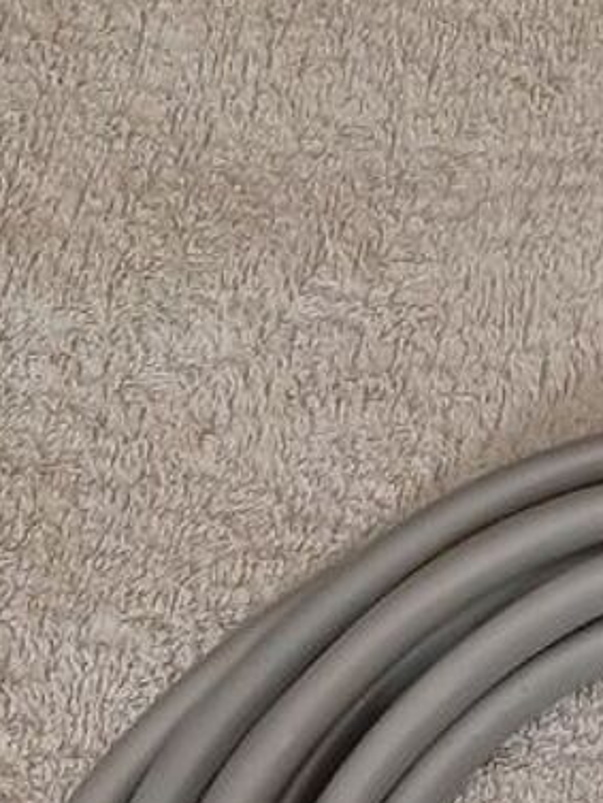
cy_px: 1060
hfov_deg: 15.0
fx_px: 2136
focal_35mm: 92
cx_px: 889
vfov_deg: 19.5
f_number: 1.7
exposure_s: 1/25
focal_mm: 3.93
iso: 400
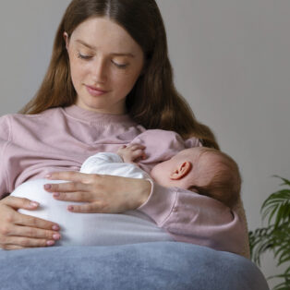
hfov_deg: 9.0
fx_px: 1839
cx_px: 222
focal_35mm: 194
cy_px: 212
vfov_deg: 9.0
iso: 250
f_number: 3.5
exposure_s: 1/160
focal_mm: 70
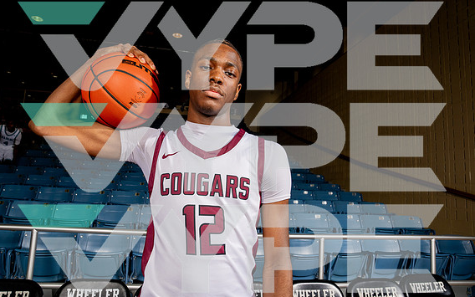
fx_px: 324
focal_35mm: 25
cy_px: 148
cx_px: 233
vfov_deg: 49.3
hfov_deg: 72.5
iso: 250
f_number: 7.1
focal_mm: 24
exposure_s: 1/125
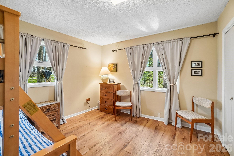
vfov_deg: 77.3
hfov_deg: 100.4
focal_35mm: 15
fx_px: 97
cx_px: 117
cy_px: 78
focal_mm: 10
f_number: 8
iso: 400
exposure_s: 1/20
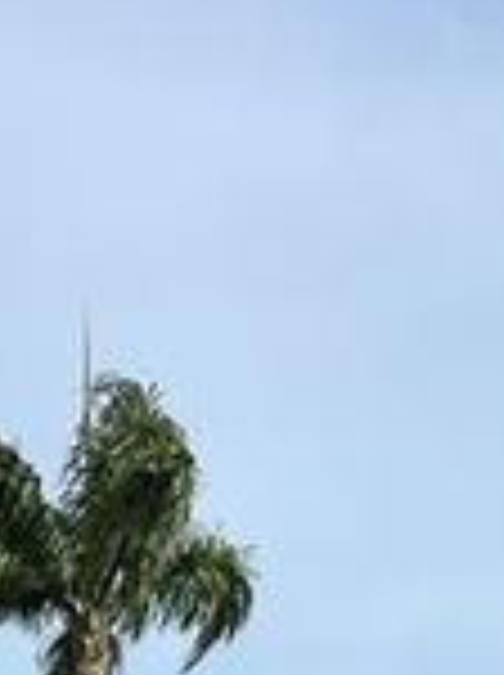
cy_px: 1379
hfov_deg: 12.3
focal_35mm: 116
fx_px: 2258
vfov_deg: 14.1
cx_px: 688
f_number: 1.5
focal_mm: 5.7
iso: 50
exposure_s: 1/6579
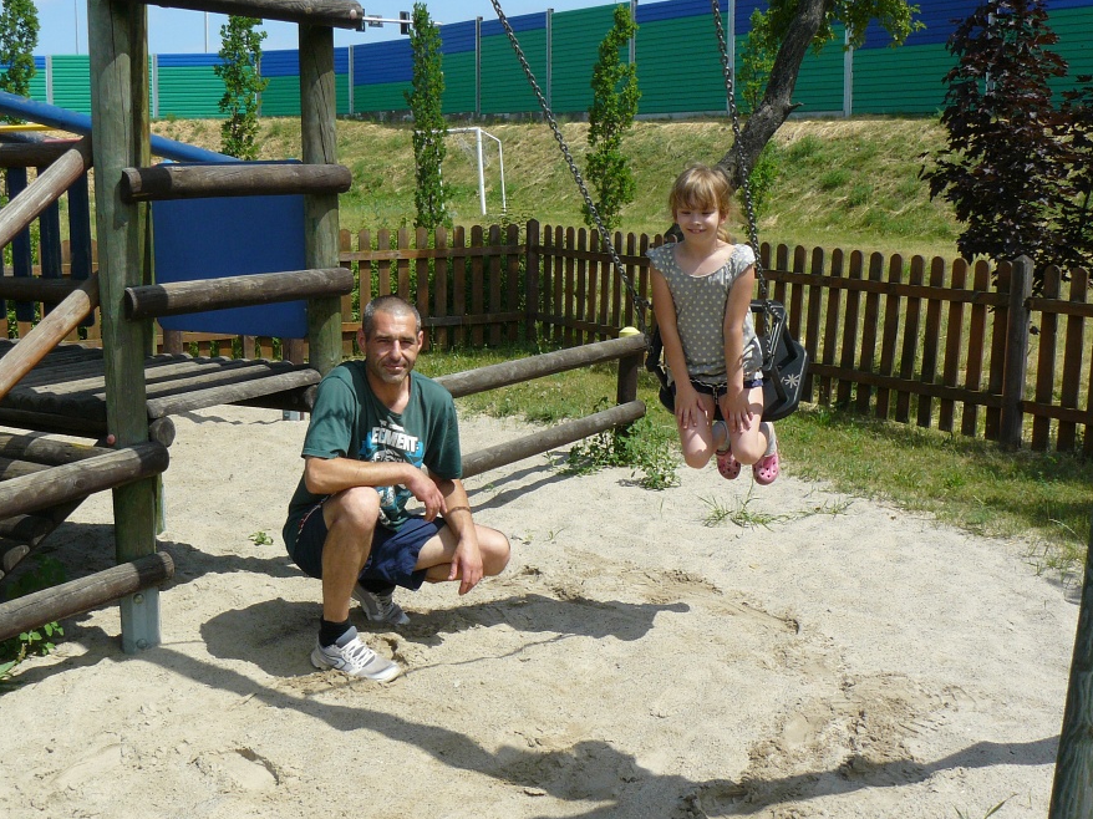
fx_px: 1326
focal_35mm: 42
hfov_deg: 44.8
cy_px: 410
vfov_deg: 34.3
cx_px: 503
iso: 100
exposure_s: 1/400
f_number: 5.6
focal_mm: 6
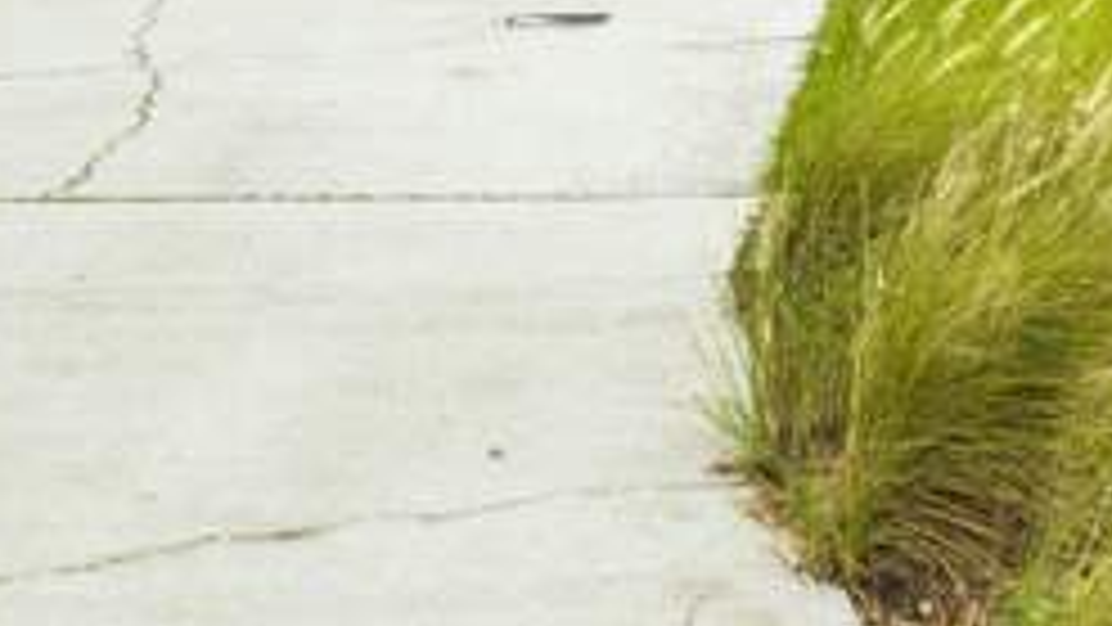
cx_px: 1022
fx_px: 2801
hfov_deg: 21.9
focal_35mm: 95
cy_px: -367
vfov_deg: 12.1
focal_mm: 14.45
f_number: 5
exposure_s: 1/2000
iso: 200
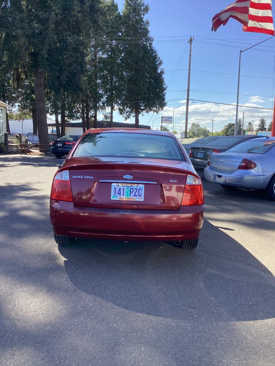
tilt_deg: -7.6
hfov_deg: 45.4
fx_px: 328
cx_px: 138
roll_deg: -1.0
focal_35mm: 31
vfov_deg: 58.4
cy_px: 183
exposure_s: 1/429
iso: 25
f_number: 2.4
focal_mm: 3.3
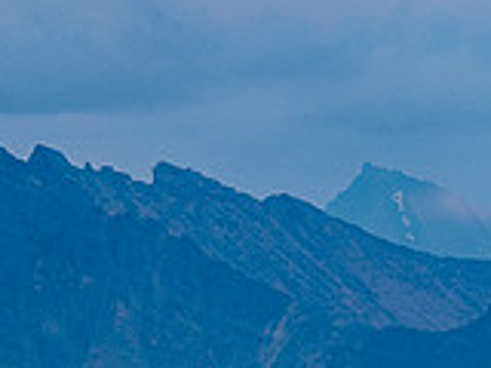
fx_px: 11120
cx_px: 114
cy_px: 412
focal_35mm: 784
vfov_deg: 1.9
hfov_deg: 2.5
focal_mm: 108
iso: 200
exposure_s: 1/400
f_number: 8
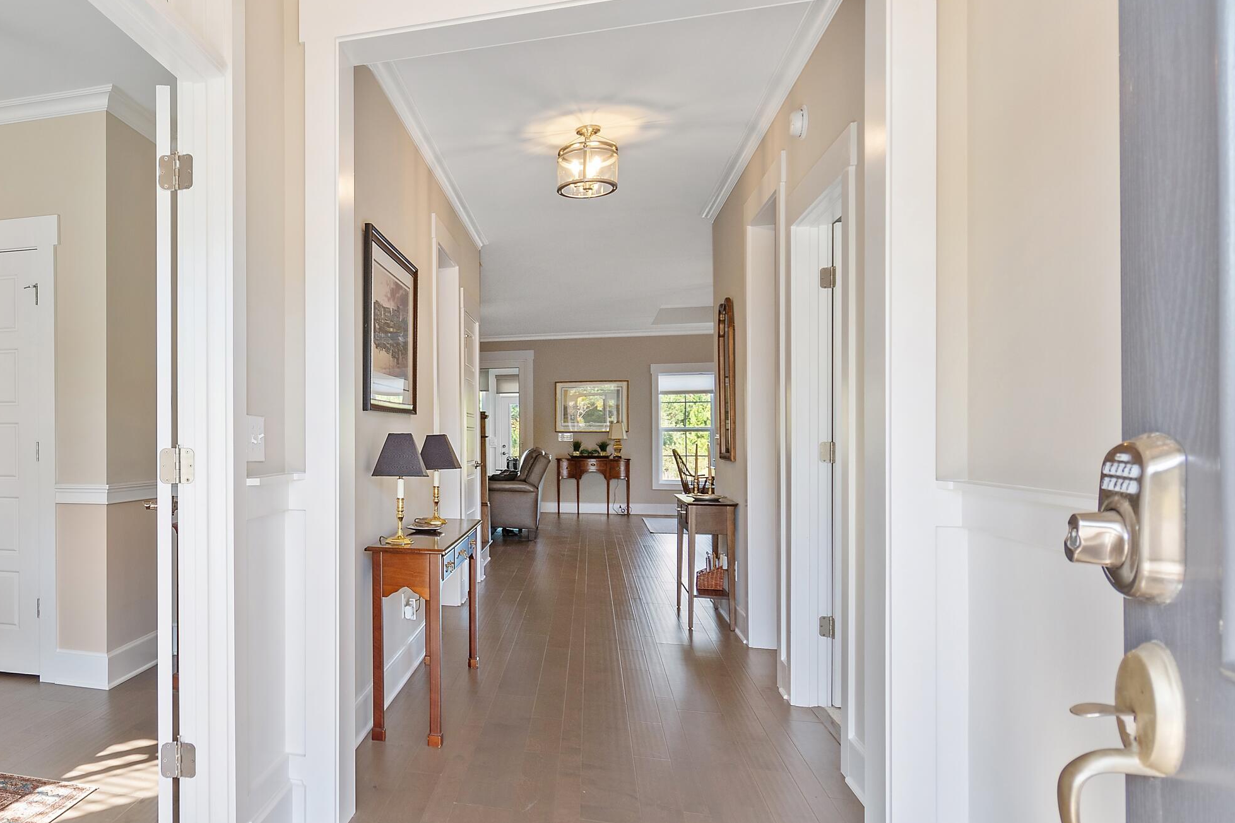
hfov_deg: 71.1
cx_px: 314
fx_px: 789
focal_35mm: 23
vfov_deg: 54.9
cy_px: 463
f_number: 4.5
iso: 100
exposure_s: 1/25
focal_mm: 10
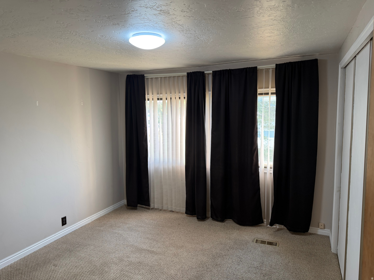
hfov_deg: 71.6
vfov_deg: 56.8
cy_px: 140
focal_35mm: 24
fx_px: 259
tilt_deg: -5.6
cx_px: 187
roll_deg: +0.4
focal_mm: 6.76
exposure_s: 1/60
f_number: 1.78
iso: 125
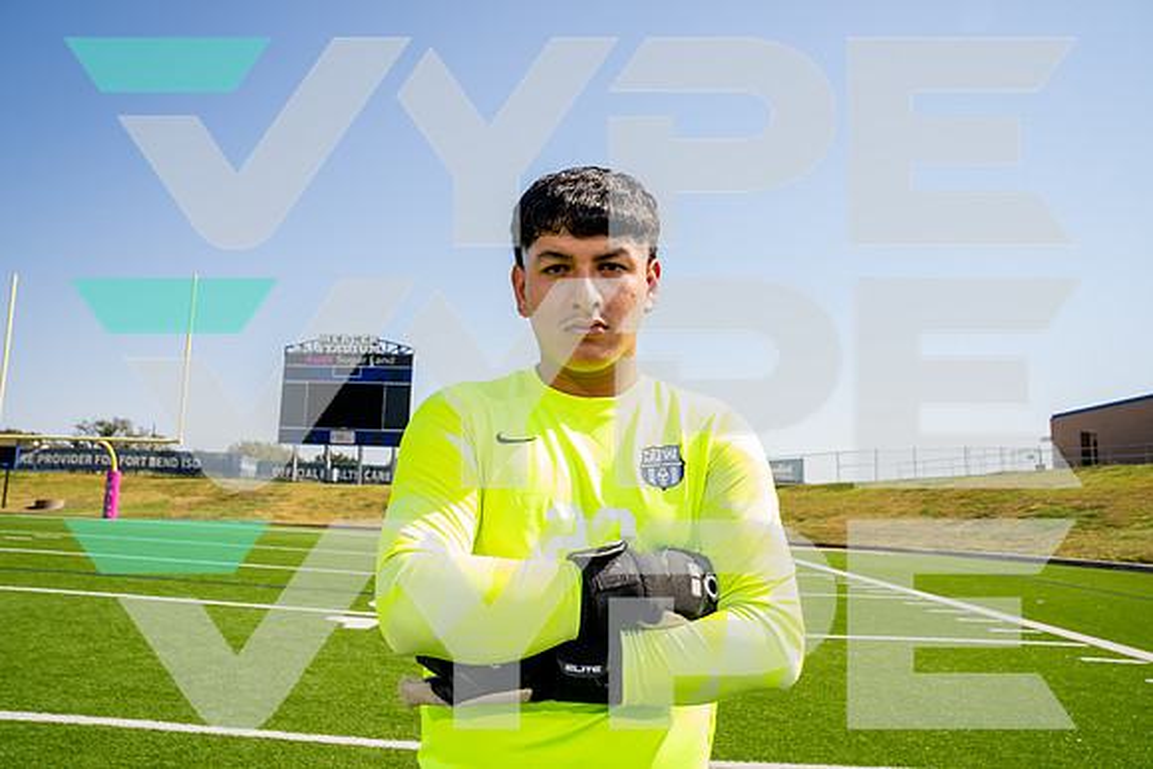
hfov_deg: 73.7
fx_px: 769
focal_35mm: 24
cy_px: 384
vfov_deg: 53.2
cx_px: 576
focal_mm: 24
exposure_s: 1/125
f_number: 7.1
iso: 50
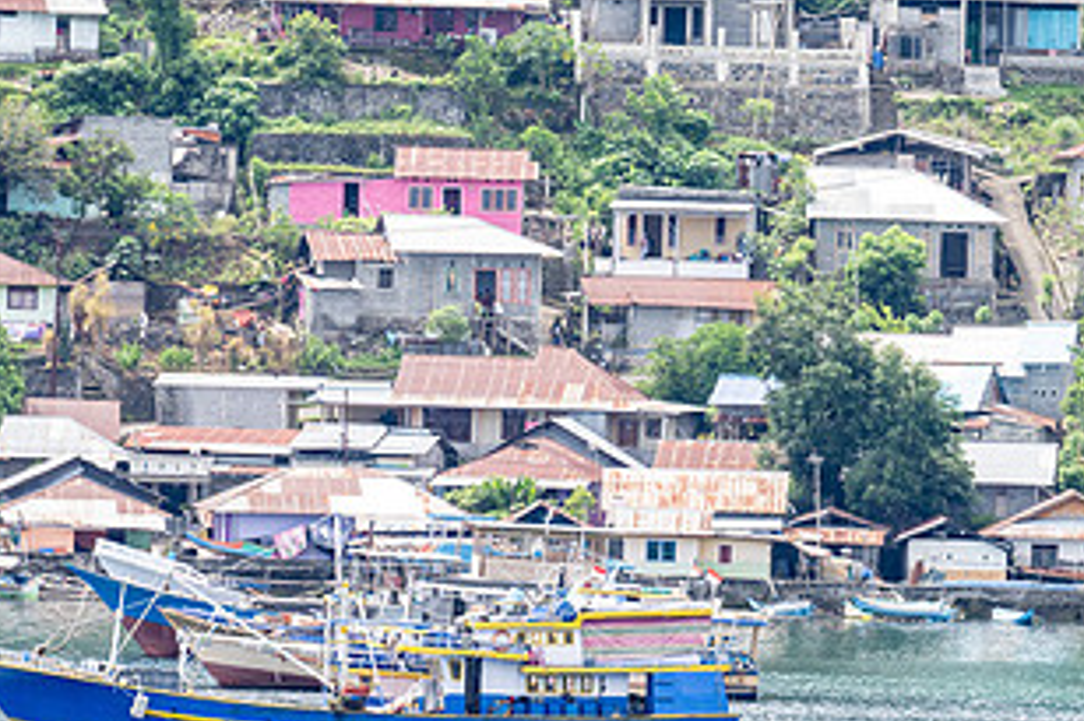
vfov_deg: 1.8
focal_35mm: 754
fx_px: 22691
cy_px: 244
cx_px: 725
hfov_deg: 2.7
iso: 560
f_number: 8
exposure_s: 1/500
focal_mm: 400
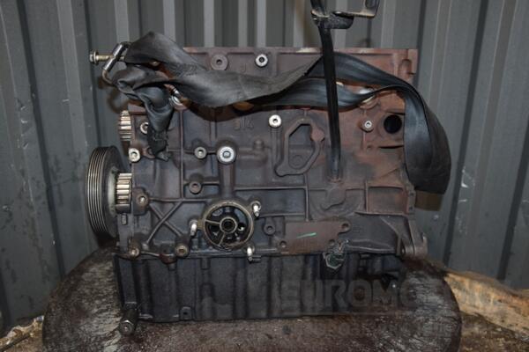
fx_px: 463
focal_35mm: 32
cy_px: 176
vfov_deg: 41.7
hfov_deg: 59.5
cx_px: 264
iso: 800
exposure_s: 1/60
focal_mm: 21
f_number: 5
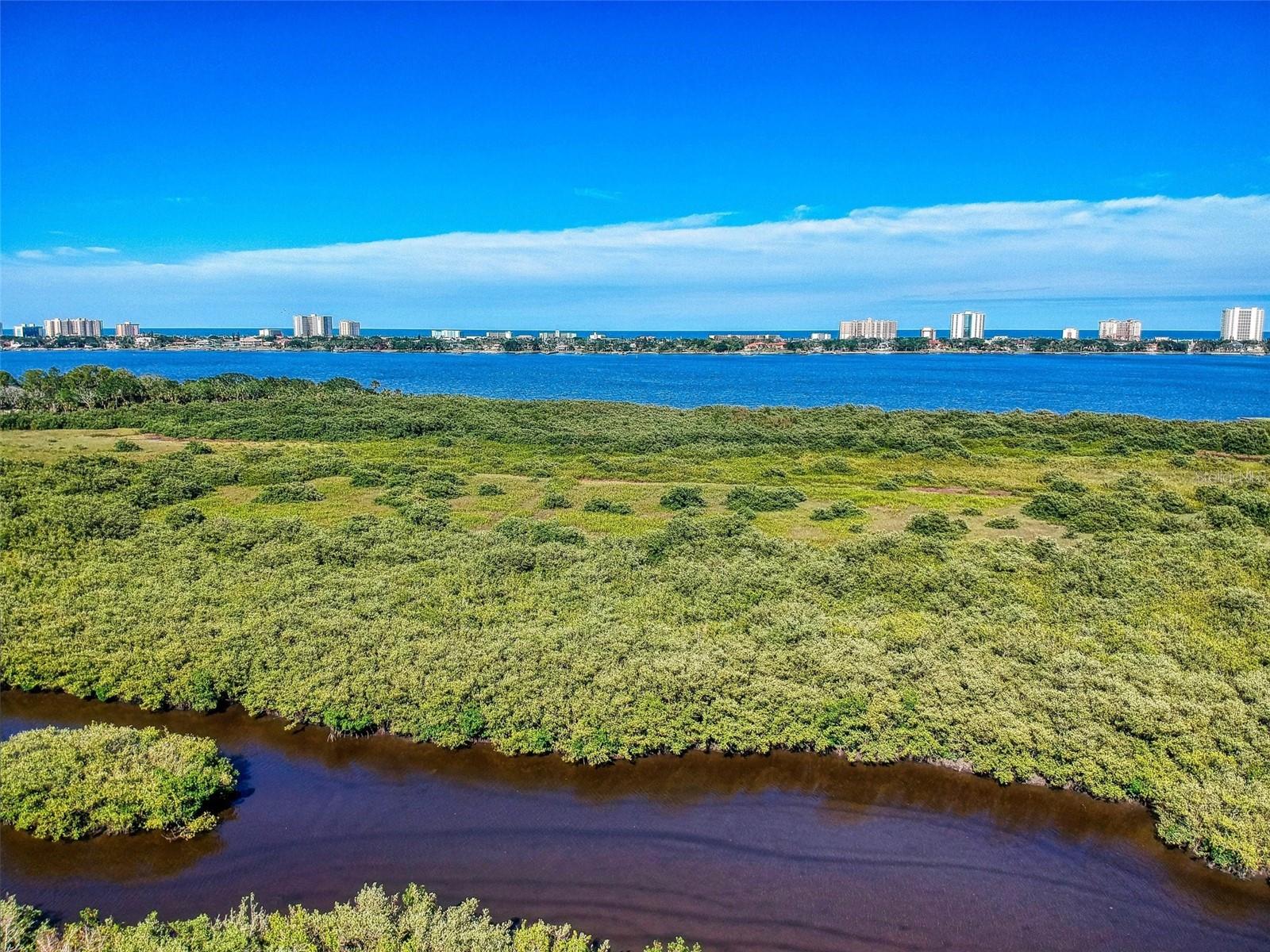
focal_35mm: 25
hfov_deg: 69.4
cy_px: 476
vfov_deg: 54.9
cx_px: 635
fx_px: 917
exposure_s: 1/1600
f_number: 2.6
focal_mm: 4.49
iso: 101
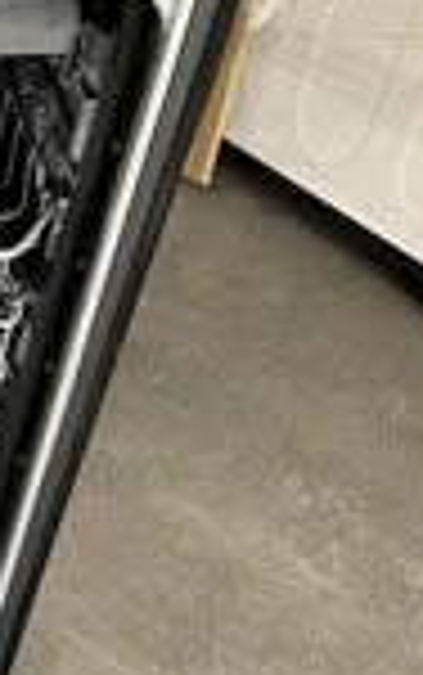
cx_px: -351
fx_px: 1510
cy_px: 477
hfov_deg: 14.1
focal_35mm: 82
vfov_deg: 25.0
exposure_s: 1/122
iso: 64
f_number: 1.8
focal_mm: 3
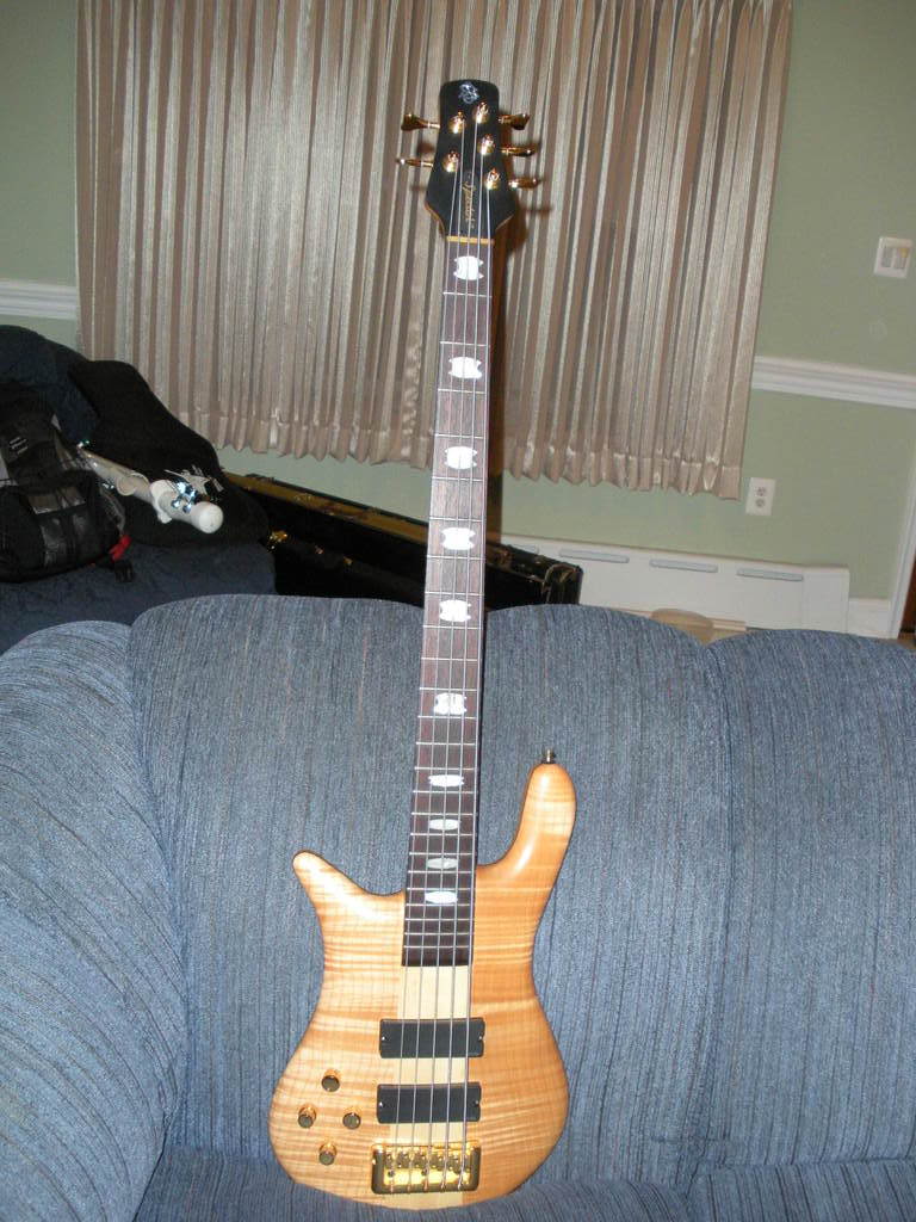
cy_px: 611
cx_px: 458
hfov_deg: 39.7
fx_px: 1270
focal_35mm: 36
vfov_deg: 51.4
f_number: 3.5
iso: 373
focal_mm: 6.3
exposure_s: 1/60
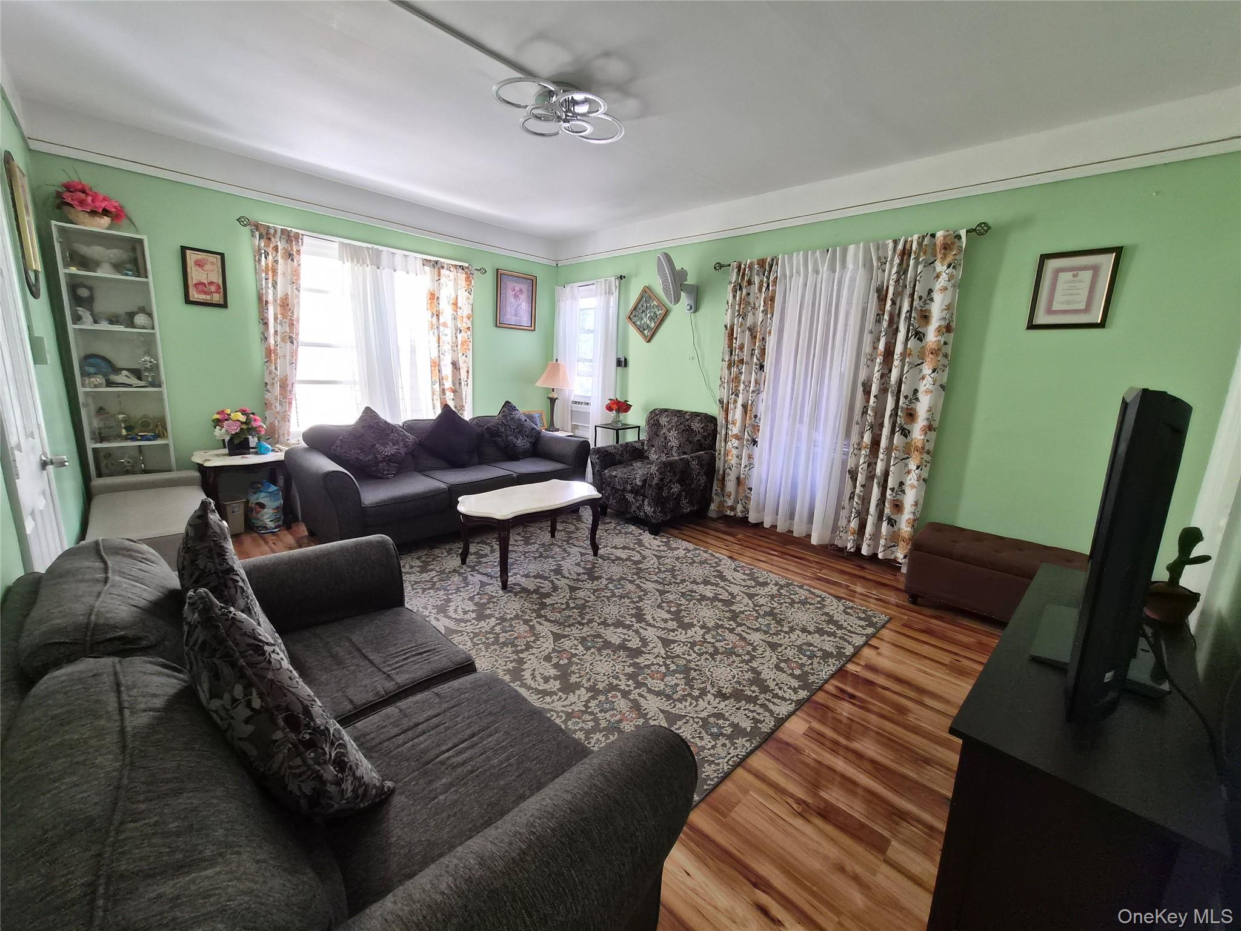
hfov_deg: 106.2
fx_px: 466
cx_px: 620
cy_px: 466
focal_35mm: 13
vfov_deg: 89.9
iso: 100
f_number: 2.2
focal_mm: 1.7
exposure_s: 1/60
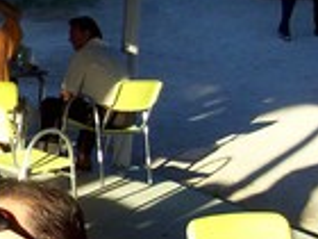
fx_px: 1185
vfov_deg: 11.5
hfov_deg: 14.3
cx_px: -164
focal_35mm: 129
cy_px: 154
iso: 80
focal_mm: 6
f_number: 2.7
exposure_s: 1/238
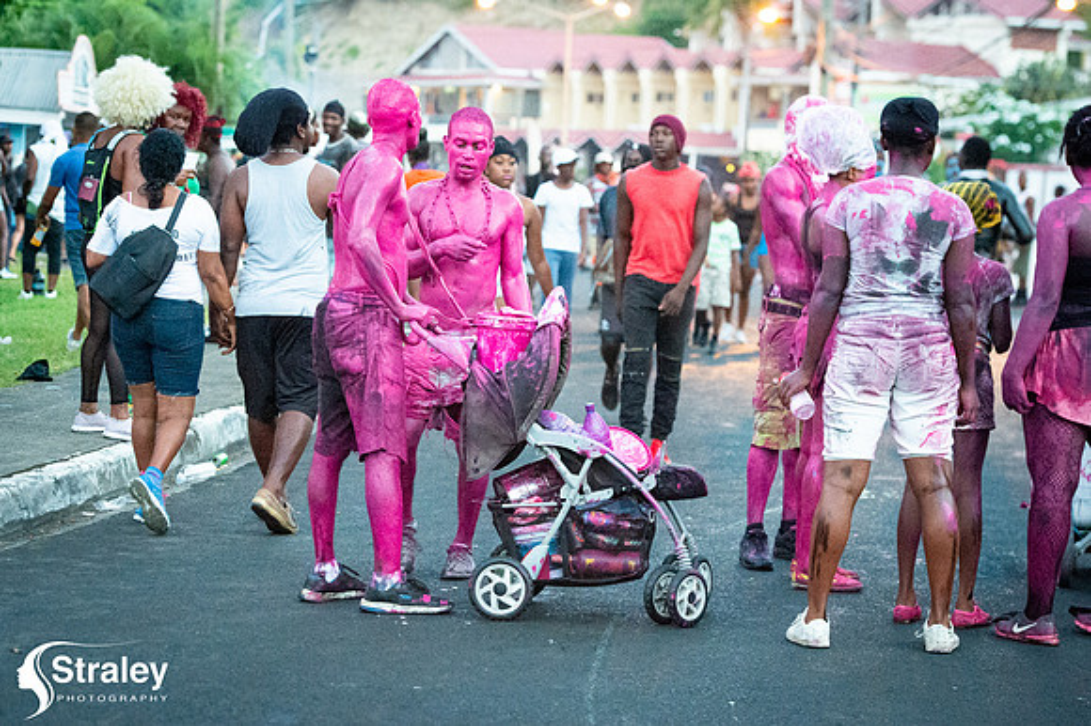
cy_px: 363
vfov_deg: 12.8
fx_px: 3243
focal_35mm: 107
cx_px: 499
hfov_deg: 19.1
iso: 25600
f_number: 5
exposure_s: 1/160
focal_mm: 98
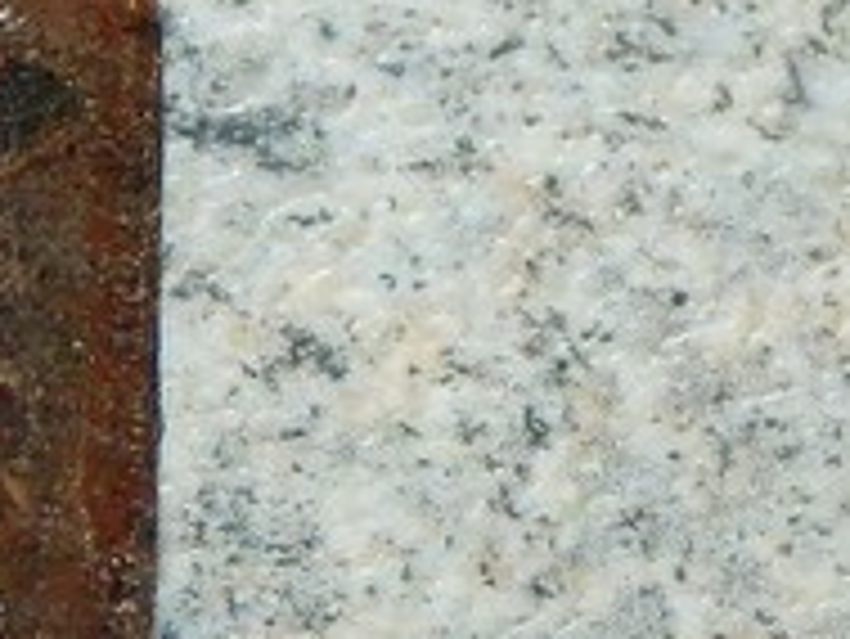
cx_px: -155
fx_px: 11548
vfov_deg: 3.2
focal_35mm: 470
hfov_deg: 4.2
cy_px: 603
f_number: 9
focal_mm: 18.7
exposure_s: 1/30
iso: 200
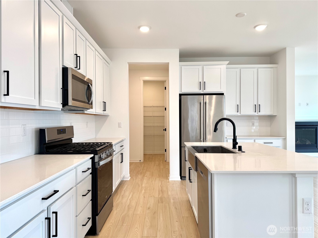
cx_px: 159
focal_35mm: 24
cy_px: 119
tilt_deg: -0.1
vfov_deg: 56.8
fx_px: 220
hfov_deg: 71.6
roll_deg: +0.2
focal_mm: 6.76
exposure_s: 1/120
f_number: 1.78
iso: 64
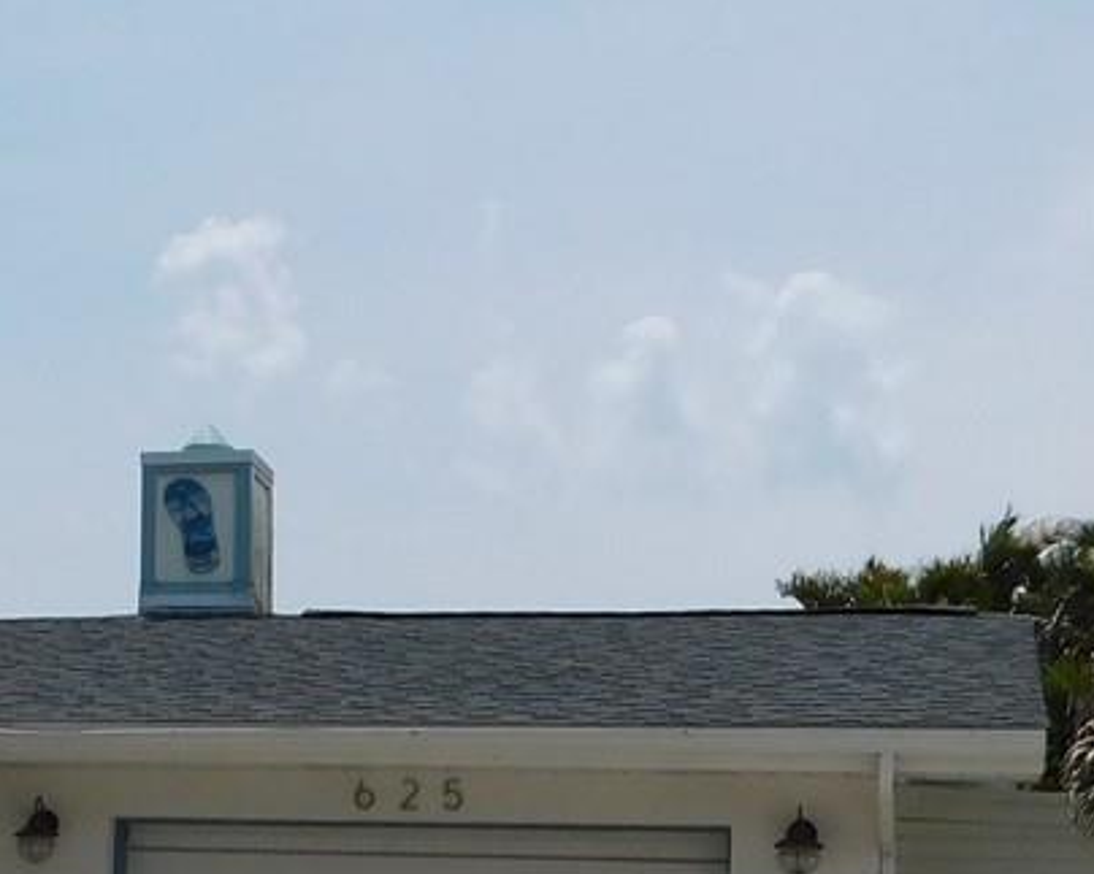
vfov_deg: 16.6
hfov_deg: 21.0
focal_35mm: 89
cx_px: 81
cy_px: 1009
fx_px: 2881
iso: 125
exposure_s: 1/1000
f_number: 6
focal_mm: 4
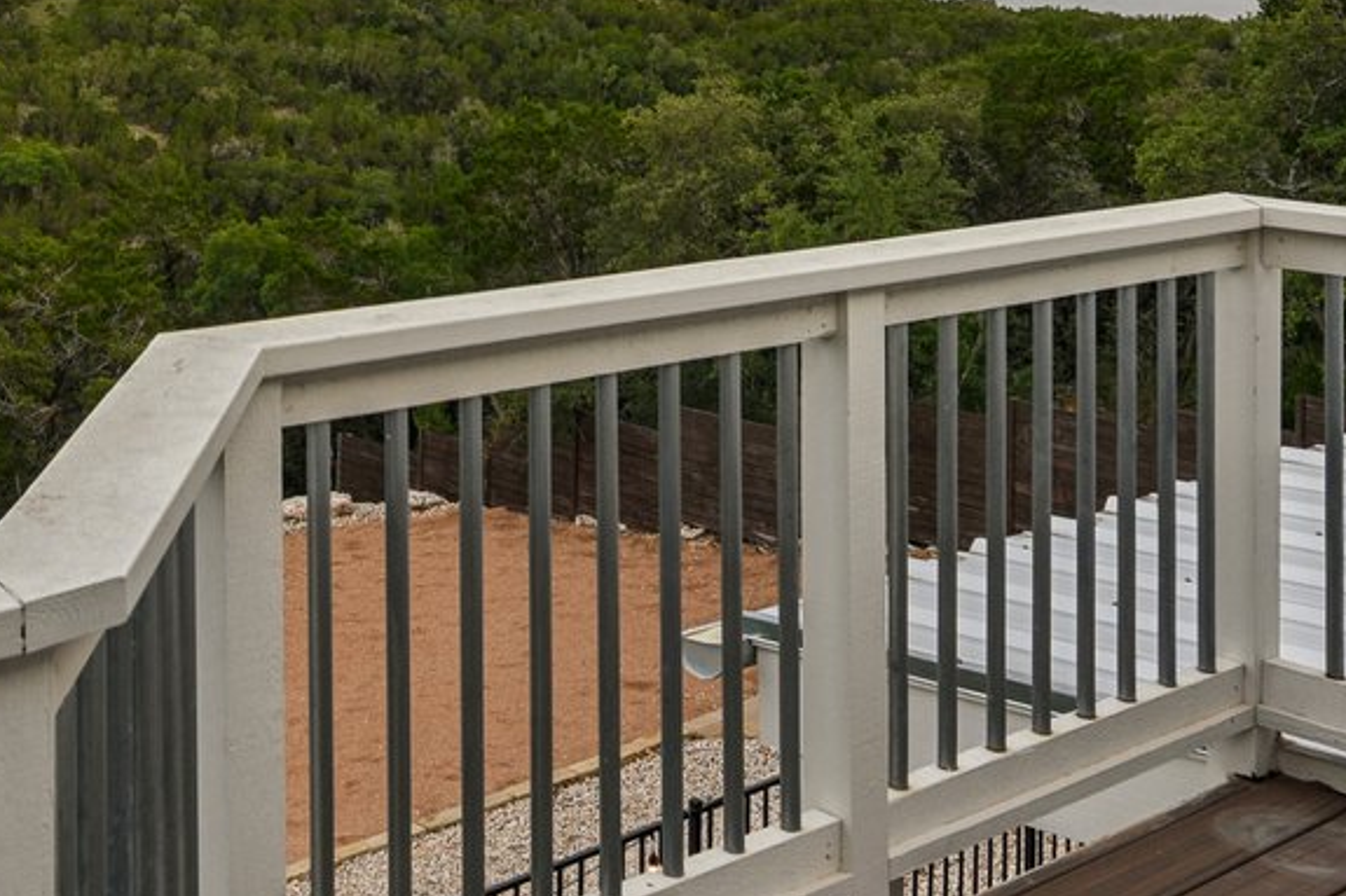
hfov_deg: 33.8
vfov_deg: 21.9
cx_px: 229
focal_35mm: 57
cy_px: -188
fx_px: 2130
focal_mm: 16
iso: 100
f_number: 8
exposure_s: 1/25
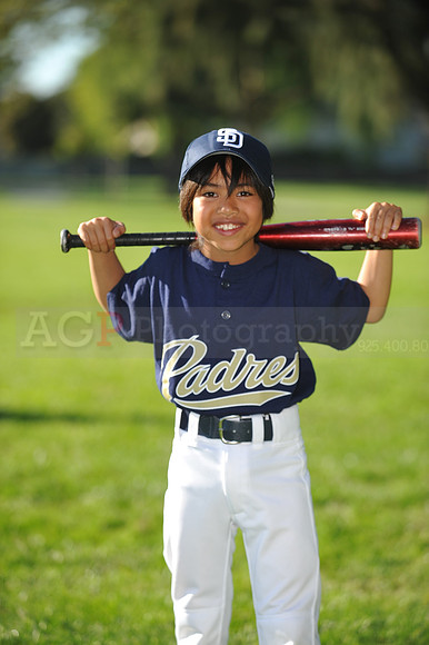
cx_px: 214
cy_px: 322
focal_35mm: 145
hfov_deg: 9.5
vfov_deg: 14.2
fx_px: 2595
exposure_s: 1/1000
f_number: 4
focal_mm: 145
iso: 200
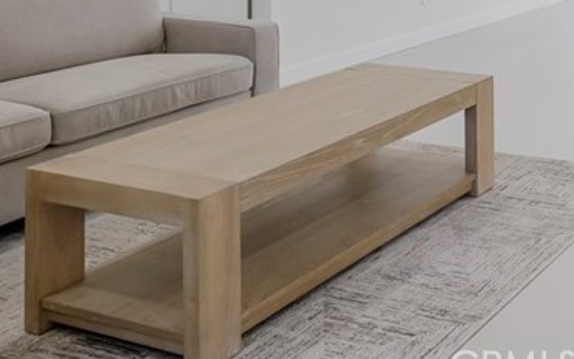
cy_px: -143
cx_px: 745
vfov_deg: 23.0
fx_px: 751
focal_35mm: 48
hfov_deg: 32.0
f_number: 8
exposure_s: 1/15
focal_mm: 17
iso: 400
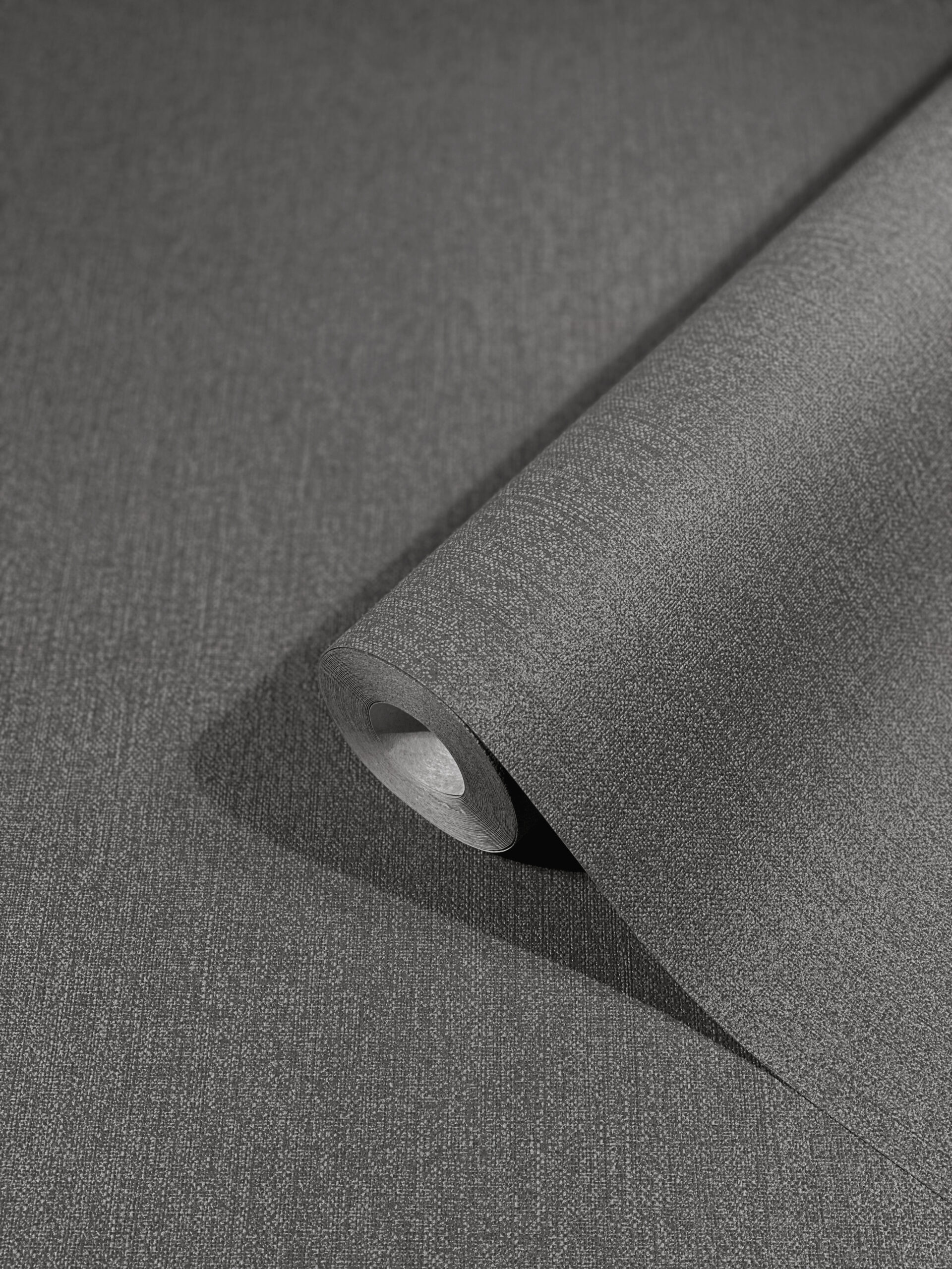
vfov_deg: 36.8
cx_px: 476
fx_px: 1907
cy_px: 634
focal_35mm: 52
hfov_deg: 28.0
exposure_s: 1/122
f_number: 2
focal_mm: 6
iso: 20
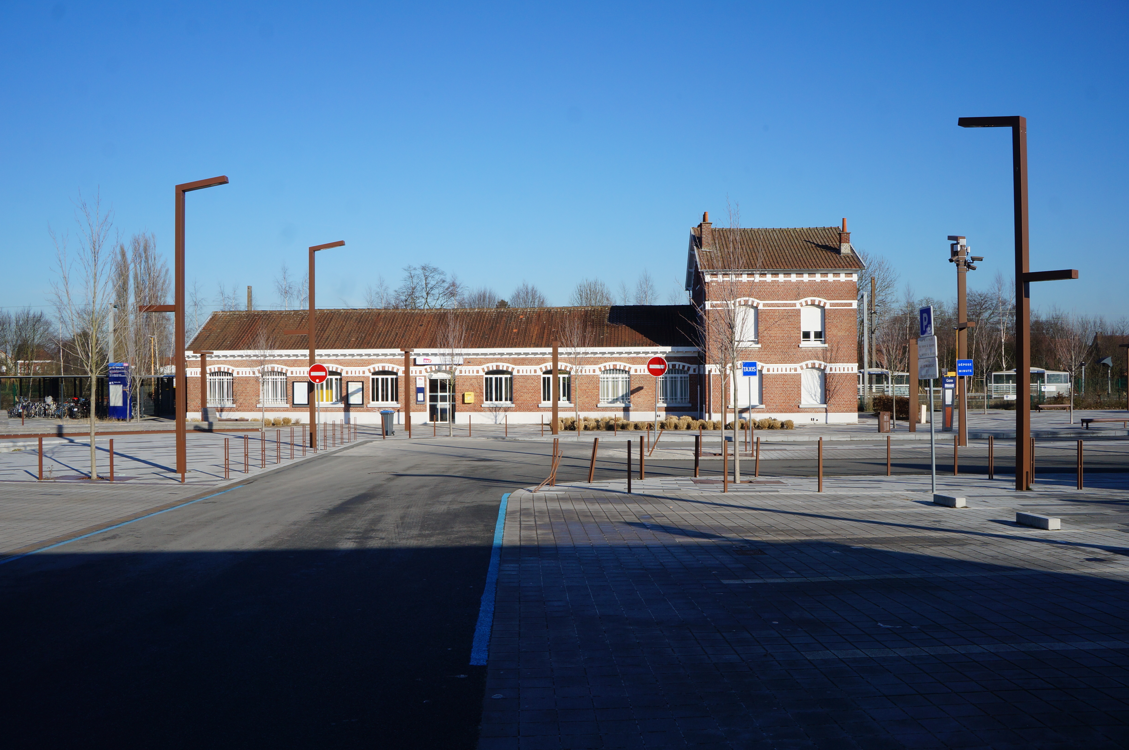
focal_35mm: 30
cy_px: 375
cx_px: 564
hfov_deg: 62.0
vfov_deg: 43.5
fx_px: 940
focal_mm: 20
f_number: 13
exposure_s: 1/320
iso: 200
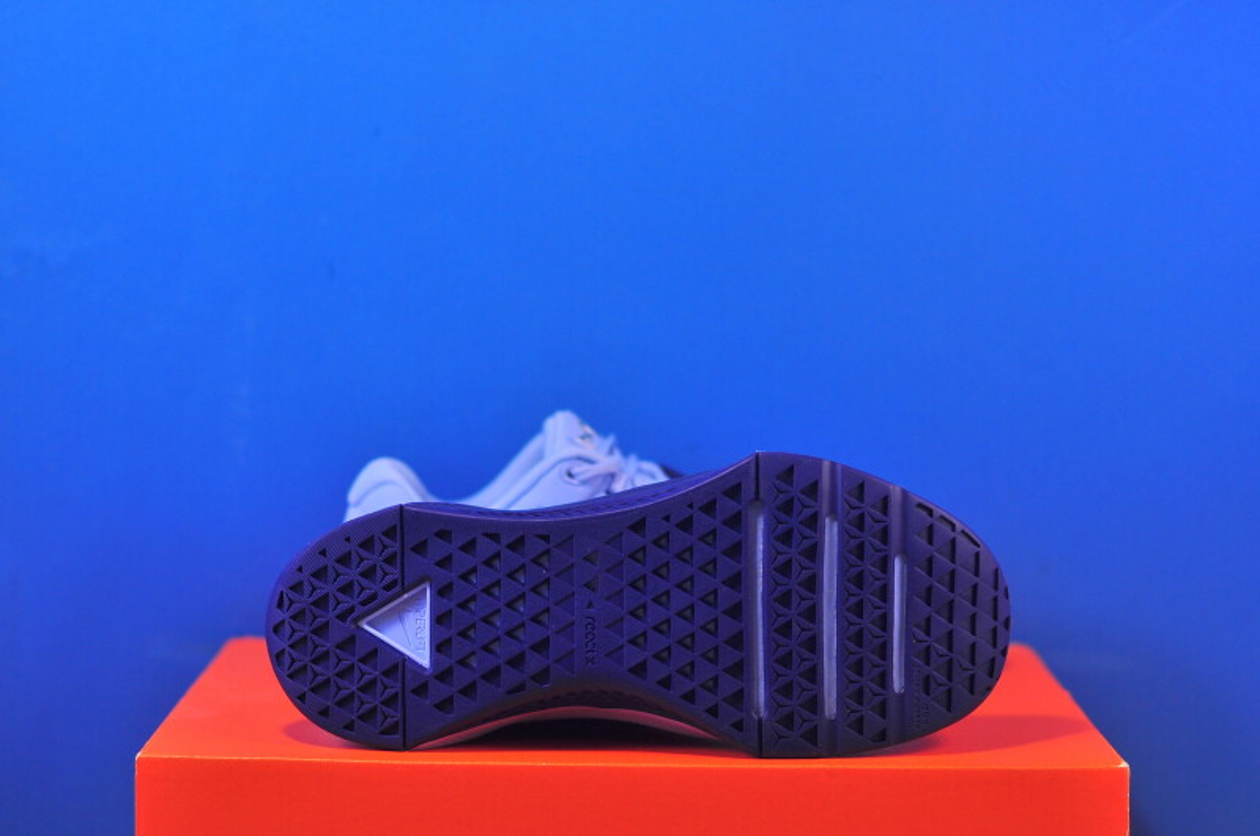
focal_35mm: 75
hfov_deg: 27.0
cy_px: 418
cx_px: 630
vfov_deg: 18.1
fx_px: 2621
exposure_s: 1/320
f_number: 2.5
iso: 250
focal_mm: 50
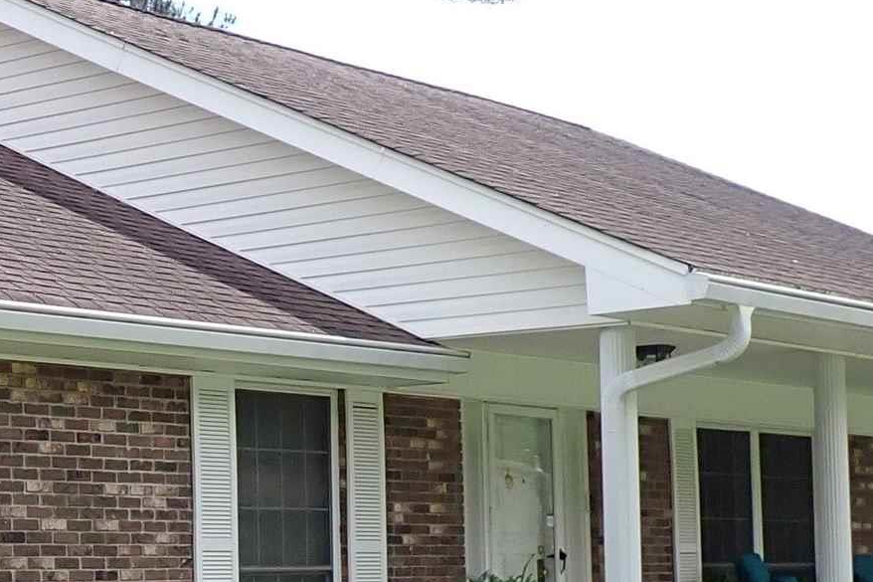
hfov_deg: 21.1
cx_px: -131
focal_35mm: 91
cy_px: 482
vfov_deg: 14.9
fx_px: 2206
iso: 100
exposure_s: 1/800
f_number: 2.8
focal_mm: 4.5
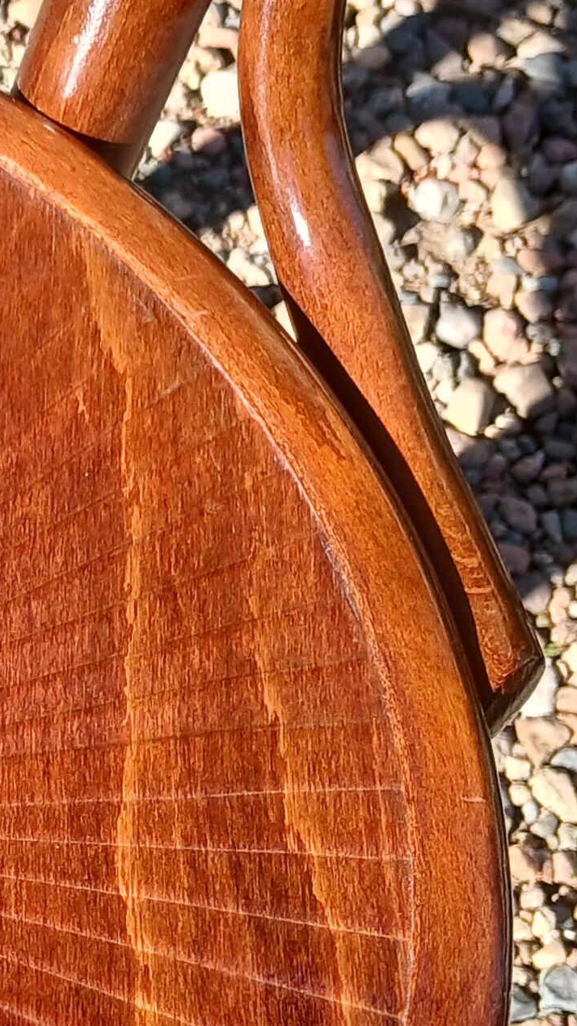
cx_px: -635
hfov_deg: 11.7
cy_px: 563
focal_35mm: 91
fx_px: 2476
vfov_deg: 23.4
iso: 20
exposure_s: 1/217
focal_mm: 3.98
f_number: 1.8
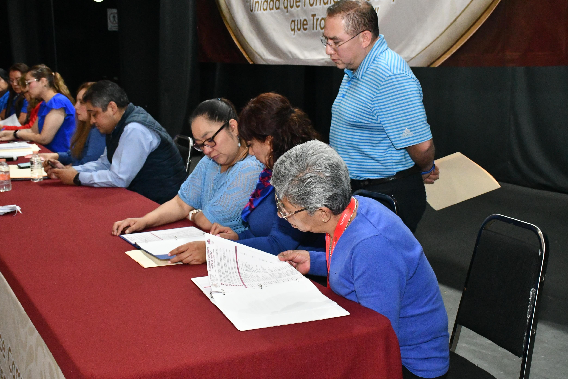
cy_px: 190
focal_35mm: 51
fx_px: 805
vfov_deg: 26.5
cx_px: 284
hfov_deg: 38.9
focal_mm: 34
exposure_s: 1/100
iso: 9000
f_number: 9
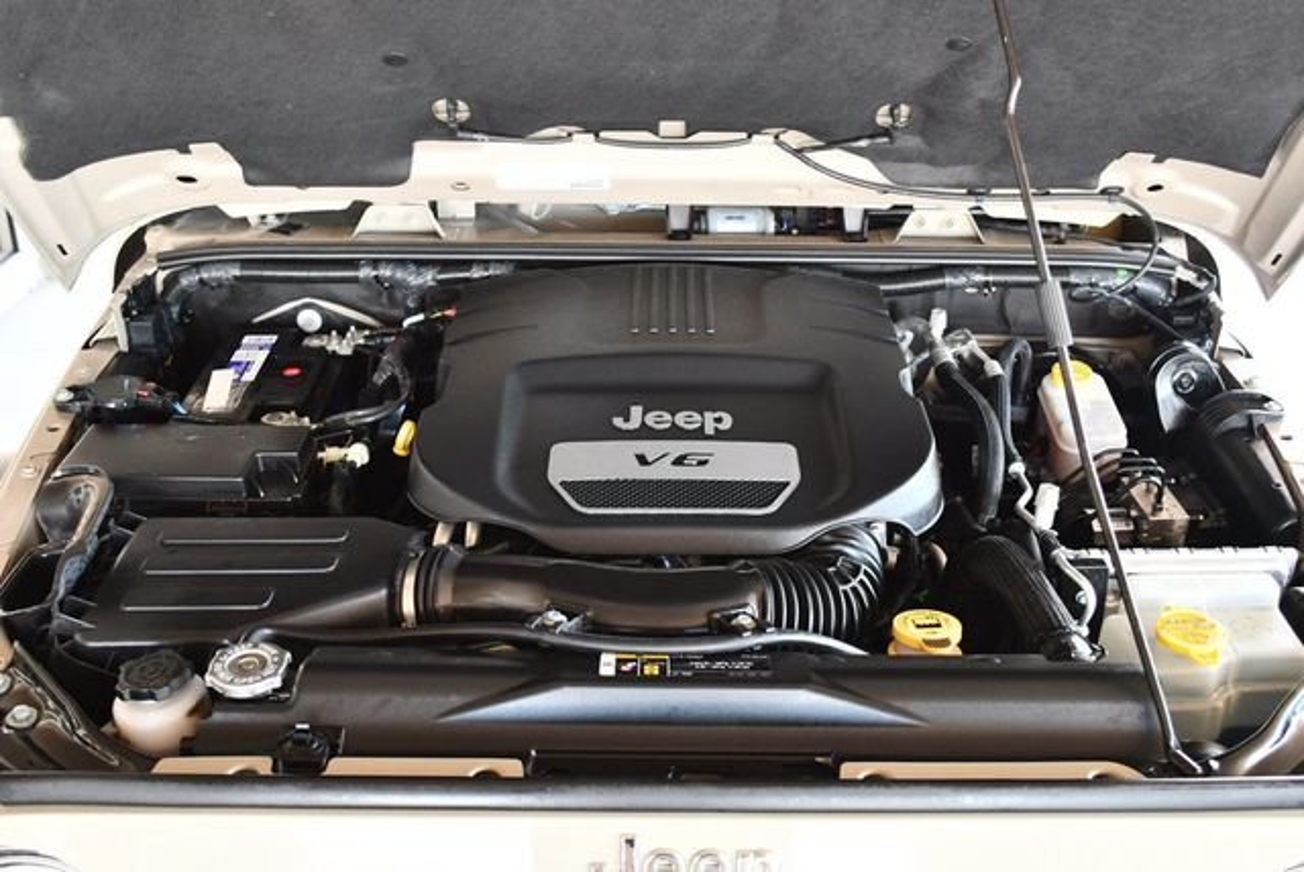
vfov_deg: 36.9
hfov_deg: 53.1
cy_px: 436
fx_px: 1305
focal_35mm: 36
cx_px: 652
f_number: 3.5
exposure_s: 1/125
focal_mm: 18
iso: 1400
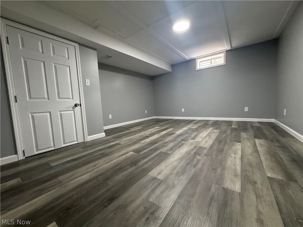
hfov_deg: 102.1
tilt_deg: -5.1
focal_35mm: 14
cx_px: 152
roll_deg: +2.9
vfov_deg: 85.7
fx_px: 123
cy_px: 114
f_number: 2.2
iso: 400
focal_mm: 2.22
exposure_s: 1/60
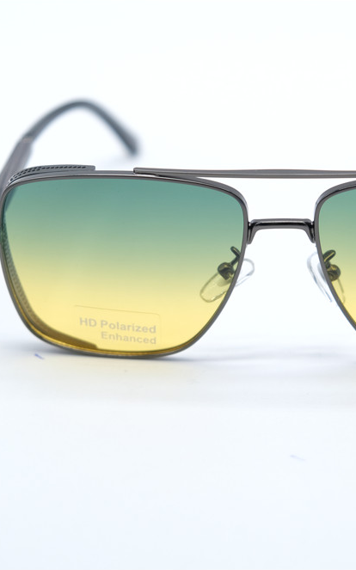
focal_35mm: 83
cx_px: 266
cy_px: 285
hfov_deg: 15.7
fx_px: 1289
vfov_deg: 24.9
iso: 500
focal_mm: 35.8
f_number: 3.6
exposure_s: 1/1000
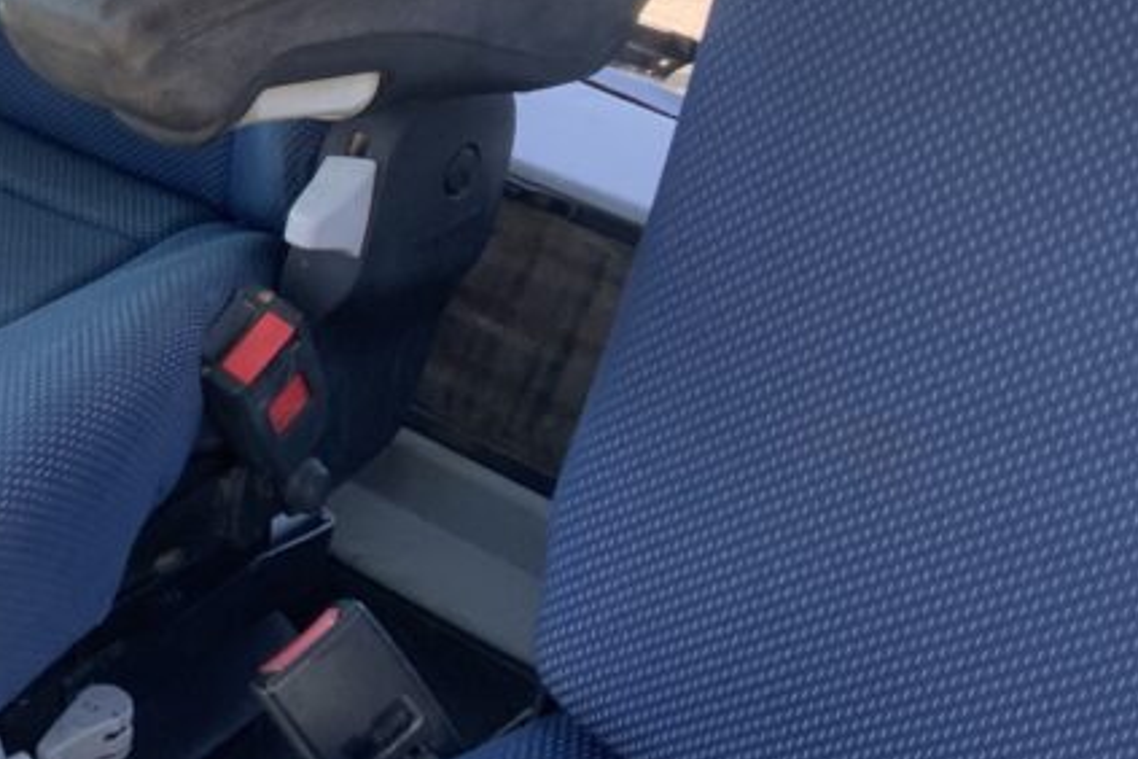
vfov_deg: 18.4
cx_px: -56
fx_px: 2307
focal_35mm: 73
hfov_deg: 26.0
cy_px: 70
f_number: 1.8
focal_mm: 3
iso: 25
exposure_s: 1/122
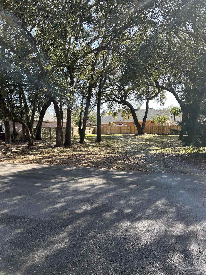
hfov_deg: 53.1
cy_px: 138
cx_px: 103
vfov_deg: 67.3
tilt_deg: -1.6
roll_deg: +0.3
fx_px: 206
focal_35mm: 26
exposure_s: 1/597
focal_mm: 5.7
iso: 50
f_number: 1.5
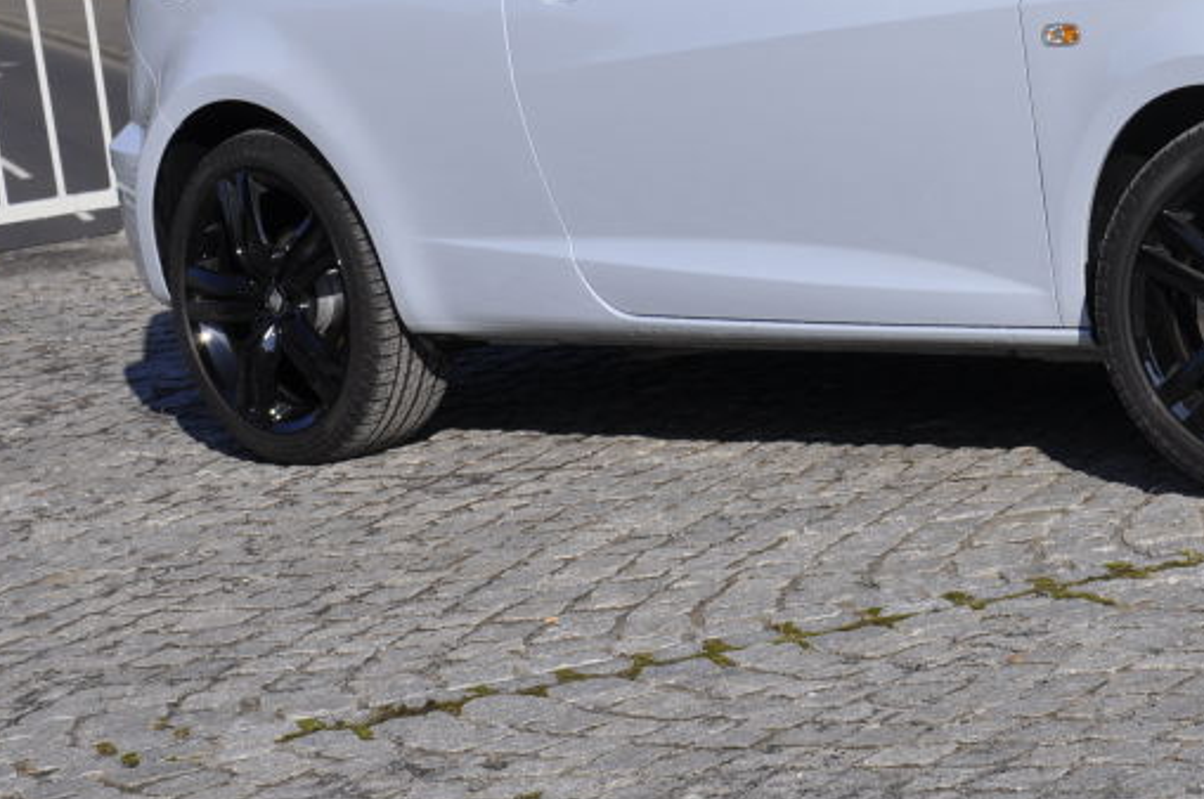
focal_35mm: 199
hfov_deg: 10.3
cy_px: 59
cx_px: 1145
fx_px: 6647
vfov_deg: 6.9
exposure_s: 1/400
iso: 200
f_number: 10
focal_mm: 66
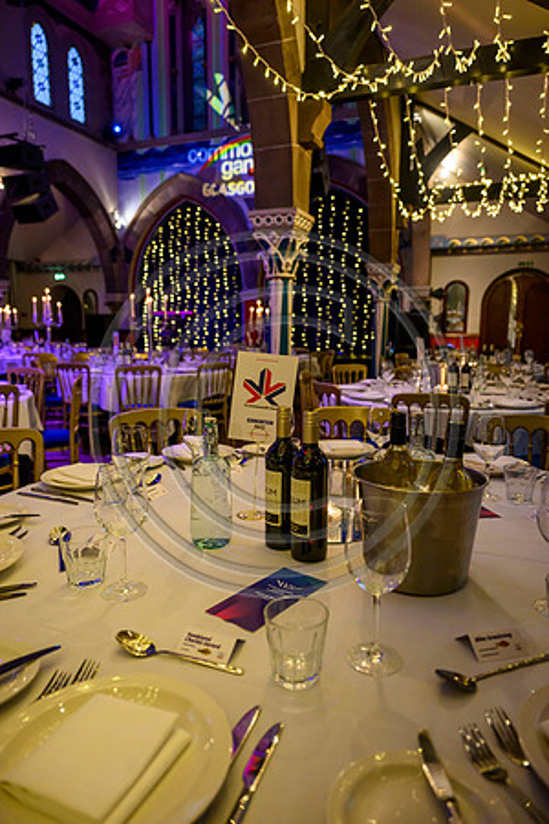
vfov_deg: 73.7
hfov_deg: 53.1
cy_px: 412
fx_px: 549
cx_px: 274
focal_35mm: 24
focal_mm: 24
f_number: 3.2
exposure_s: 1/200
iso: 3200
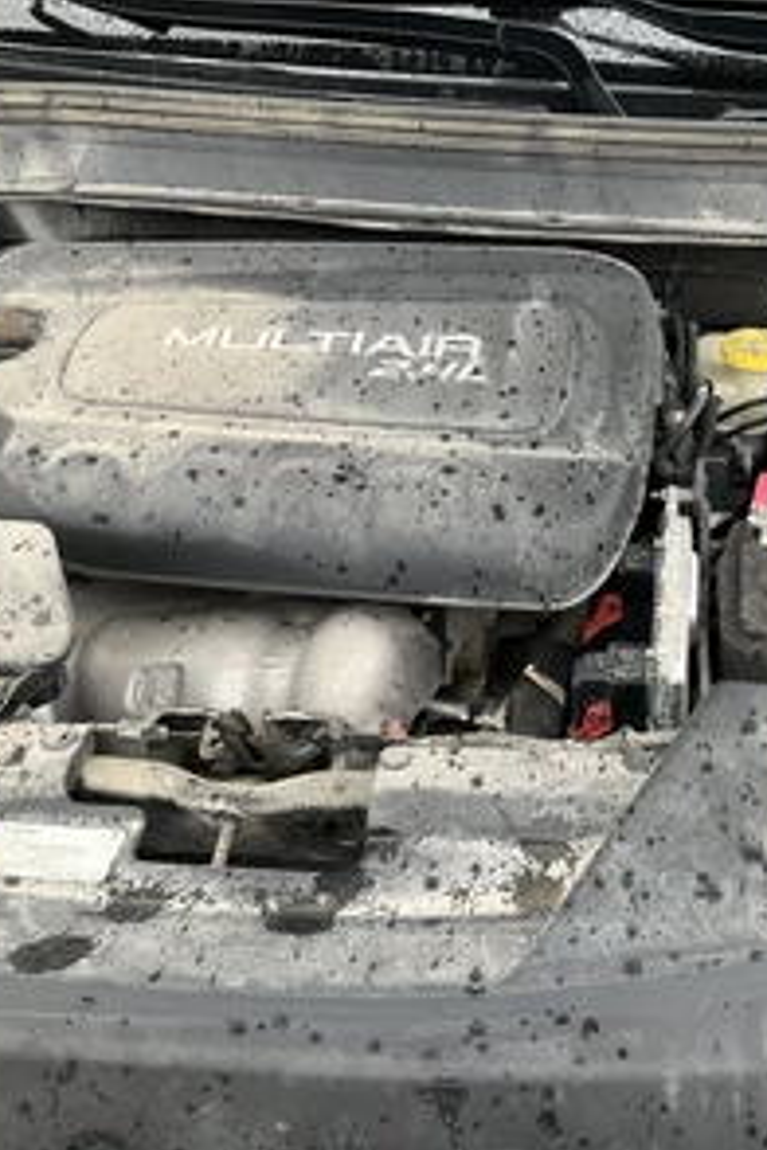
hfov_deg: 31.4
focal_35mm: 41
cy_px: 583
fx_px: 1310
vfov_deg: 47.4
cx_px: 661
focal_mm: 3
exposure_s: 1/122
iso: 50
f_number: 1.8
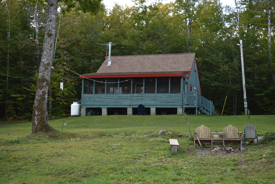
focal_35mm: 54
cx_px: 138
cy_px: 92
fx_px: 412
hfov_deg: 36.9
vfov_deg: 25.1
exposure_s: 1/200
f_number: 5
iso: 140
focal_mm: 36
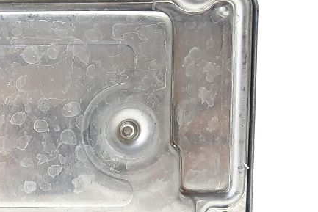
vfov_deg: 18.7
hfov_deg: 26.7
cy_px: 176
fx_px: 636
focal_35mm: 72
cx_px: 10
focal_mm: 4.6
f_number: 2
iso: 160
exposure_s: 1/50
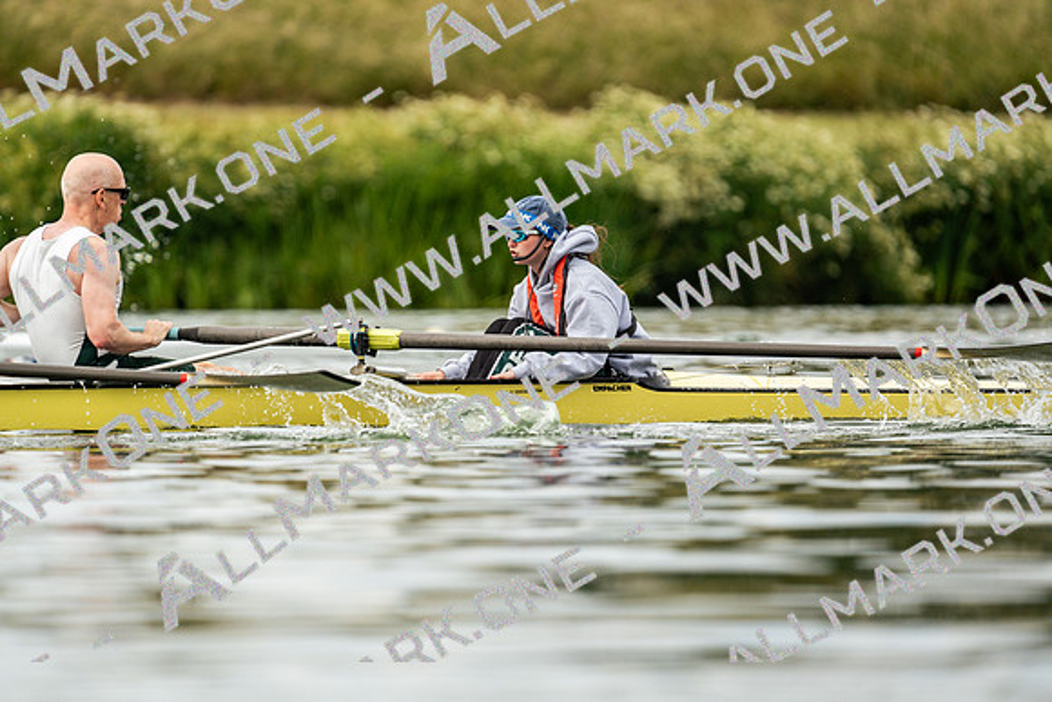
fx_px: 17537
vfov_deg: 2.3
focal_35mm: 600
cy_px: 351
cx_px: 526
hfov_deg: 3.4
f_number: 6.3
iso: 400
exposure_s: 1/2000
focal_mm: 600
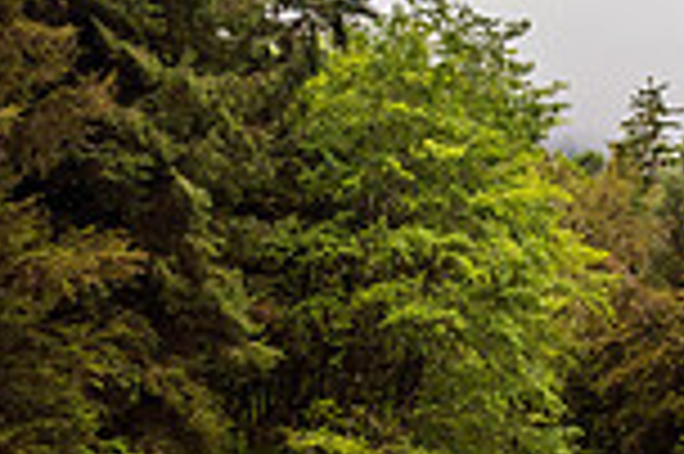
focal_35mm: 111
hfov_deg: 18.2
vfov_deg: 12.2
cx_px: 576
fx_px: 2107
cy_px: 74
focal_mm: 29
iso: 100
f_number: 5.6
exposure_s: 1/1000
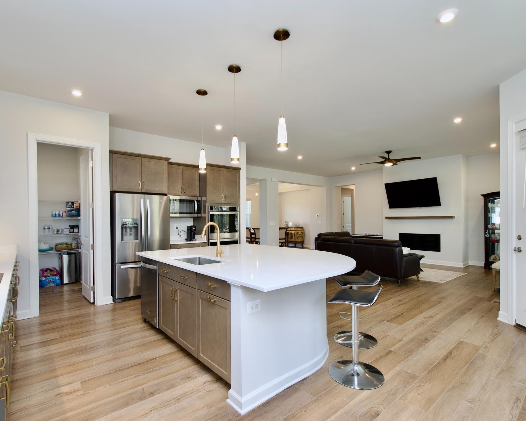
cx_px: 253
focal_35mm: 17
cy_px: 211
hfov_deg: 89.6
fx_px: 265
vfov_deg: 77.0
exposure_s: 1/40
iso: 320
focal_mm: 10
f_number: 7.1
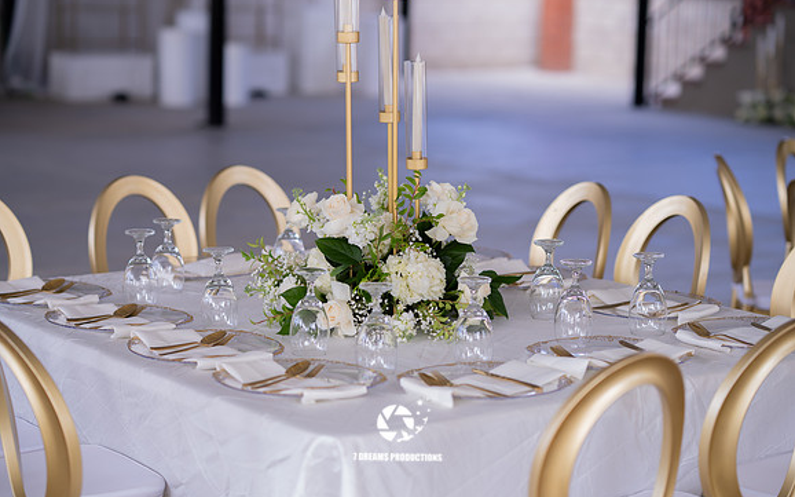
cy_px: 237
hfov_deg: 23.8
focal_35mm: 87
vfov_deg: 15.0
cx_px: 398
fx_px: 1885
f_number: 2
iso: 50
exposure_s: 1/200
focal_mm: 85
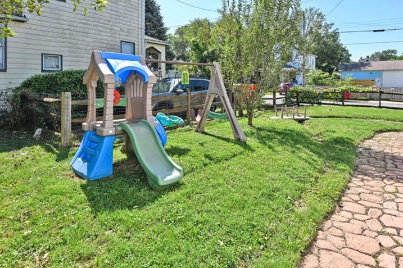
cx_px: 211
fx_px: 224
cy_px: 81
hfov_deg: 84.0
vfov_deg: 59.8
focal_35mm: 20
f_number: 6.3
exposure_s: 1/320
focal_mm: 14
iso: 100
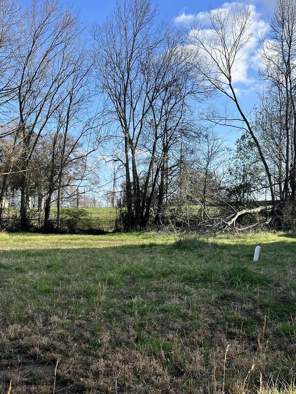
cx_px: 138
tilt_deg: -3.9
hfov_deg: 32.2
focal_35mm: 45
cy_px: 256
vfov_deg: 41.6
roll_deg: +2.3
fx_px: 513
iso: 50
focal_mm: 5.7
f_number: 1.5
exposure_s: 1/1808
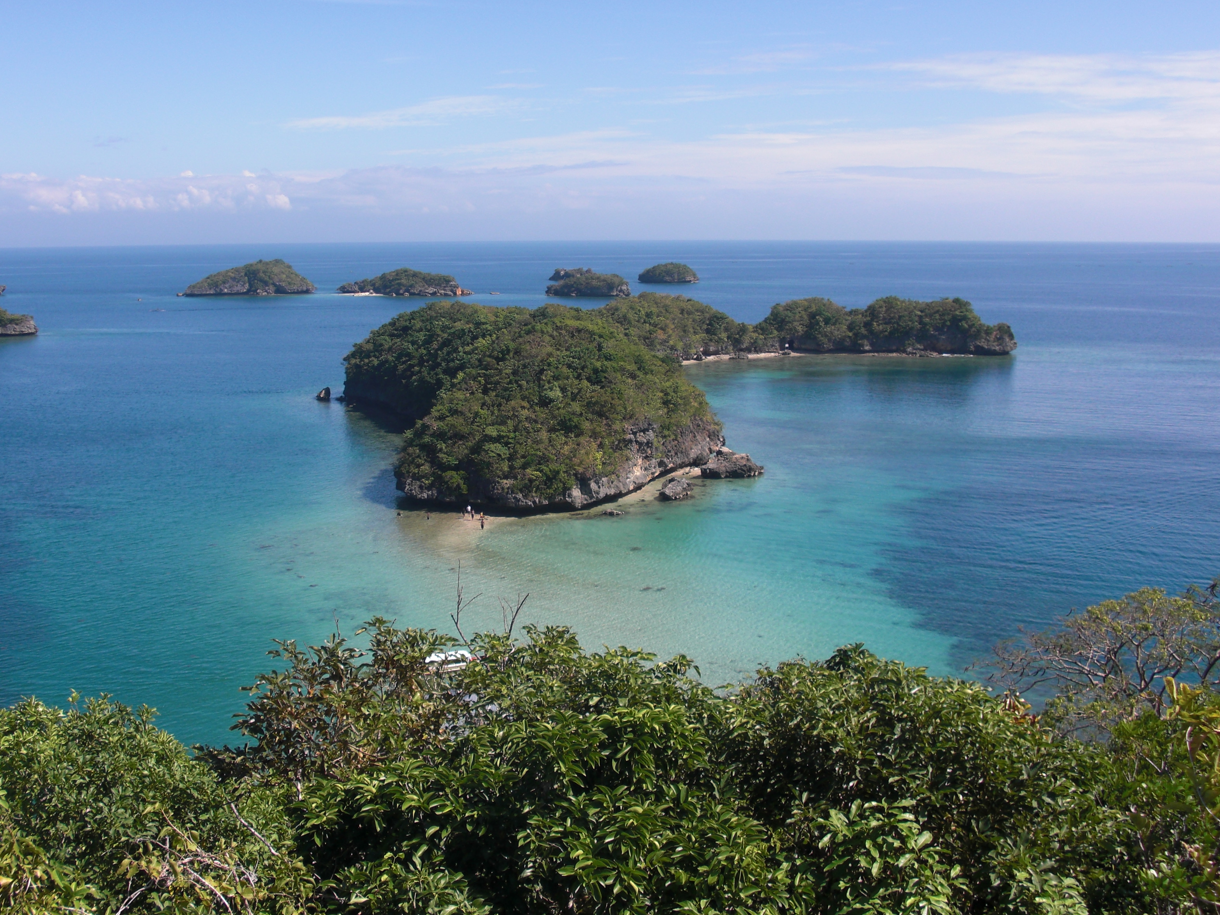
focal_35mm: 42
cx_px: 528
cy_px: 382
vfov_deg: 34.3
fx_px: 1480
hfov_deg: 44.7
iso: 50
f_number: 7.9
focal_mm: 6.3
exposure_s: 1/125
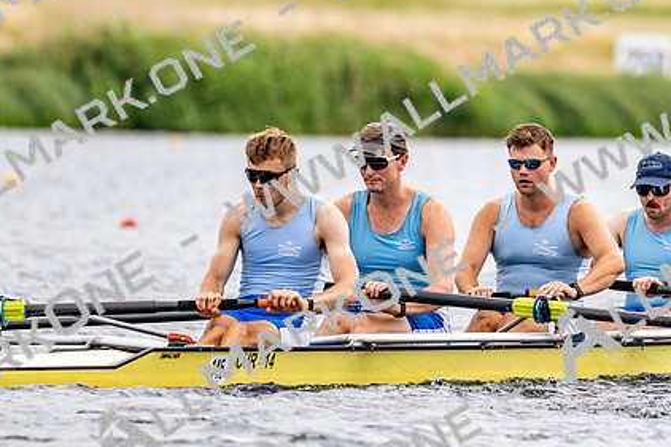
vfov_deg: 1.7
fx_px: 15389
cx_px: 421
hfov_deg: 2.5
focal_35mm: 826
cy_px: 233
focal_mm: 400
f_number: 4.5
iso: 280
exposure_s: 1/2500
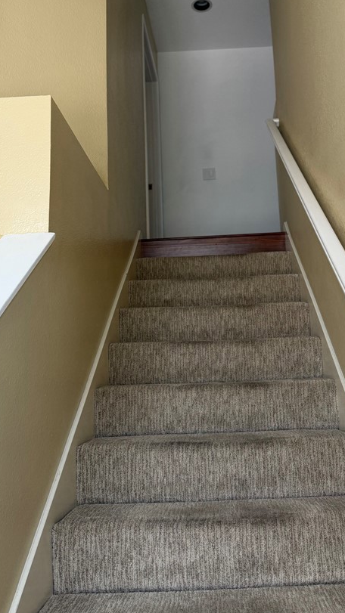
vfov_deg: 59.2
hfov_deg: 35.4
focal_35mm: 33
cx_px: 219
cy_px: 257
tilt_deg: +15.1
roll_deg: +2.4
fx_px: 537
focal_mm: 6.76
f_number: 1.78
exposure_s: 1/121
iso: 80
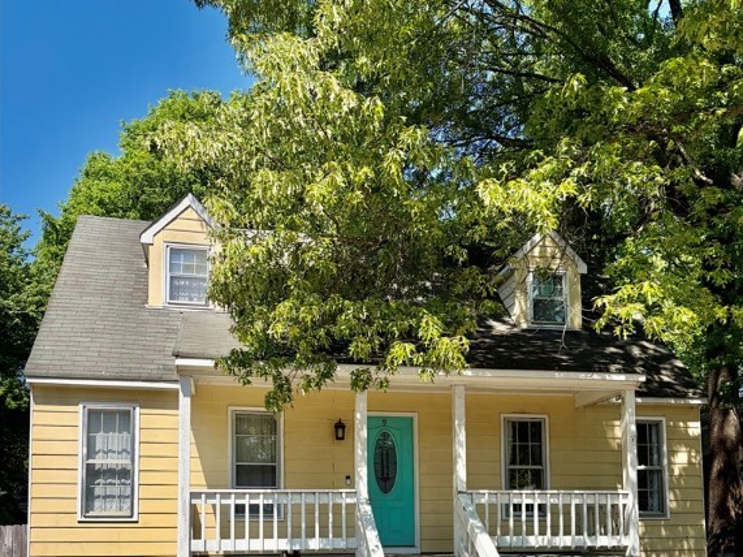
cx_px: 373
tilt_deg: +4.0
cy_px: 482
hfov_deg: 52.6
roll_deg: +0.4
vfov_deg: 38.4
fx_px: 751
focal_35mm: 35
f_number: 1.6
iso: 50
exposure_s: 1/3279
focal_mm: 5.96
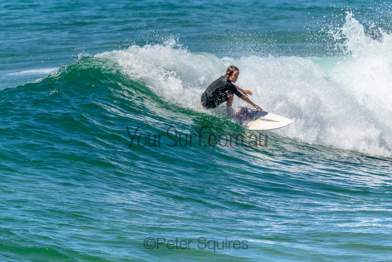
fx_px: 11986
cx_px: 246
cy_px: 96
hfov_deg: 1.9
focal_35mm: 1101
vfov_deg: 1.3
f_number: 11
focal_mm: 800
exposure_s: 1/2000
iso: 900
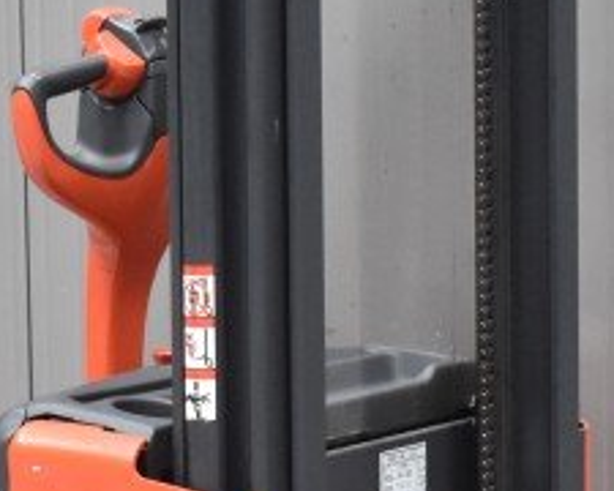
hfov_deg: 9.5
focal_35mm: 202
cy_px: 445
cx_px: 475
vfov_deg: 7.6
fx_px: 3680
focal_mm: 27
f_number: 4
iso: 1600
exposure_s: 1/50
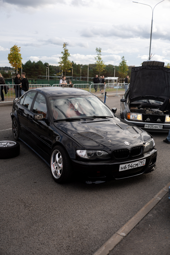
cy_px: 128
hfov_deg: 37.9
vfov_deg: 54.4
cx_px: 85
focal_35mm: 35
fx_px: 248
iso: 100
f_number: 2.2
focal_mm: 35
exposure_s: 1/1250
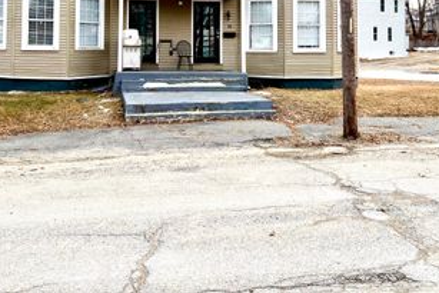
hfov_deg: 44.2
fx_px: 537
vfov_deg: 29.2
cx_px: 172
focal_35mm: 44
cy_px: 26
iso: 50
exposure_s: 1/1477
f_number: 1.6
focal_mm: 5.96
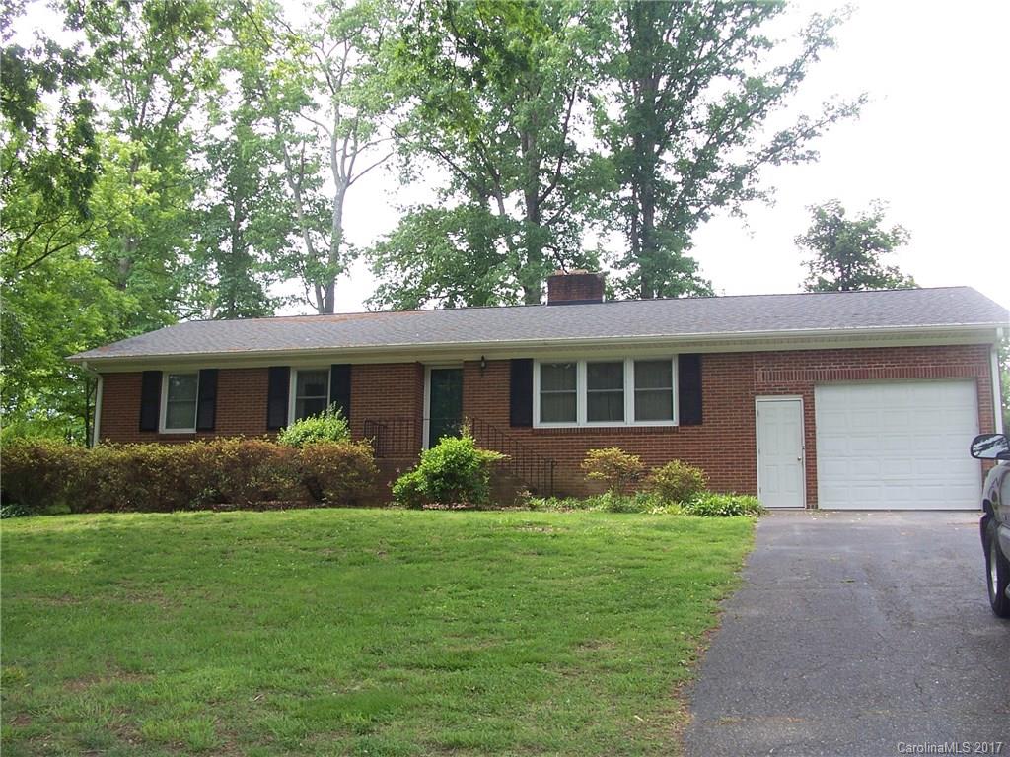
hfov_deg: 52.6
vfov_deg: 40.7
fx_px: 1021
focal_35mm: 35
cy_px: 378
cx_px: 505
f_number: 2.8
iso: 80
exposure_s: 1/250
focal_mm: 6
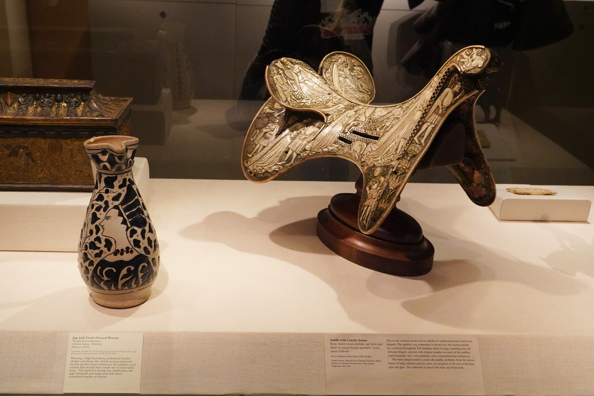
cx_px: 297
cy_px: 198
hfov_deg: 55.8
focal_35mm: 34
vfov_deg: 38.9
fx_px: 561
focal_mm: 34
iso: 8000
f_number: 7.1
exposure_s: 1/100
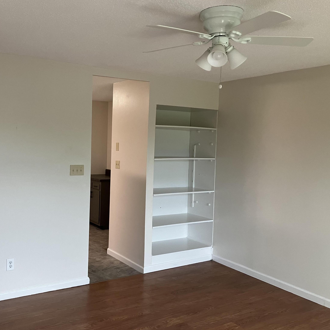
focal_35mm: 34
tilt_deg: -1.6
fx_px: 367
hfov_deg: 47.7
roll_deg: -2.0
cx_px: 112
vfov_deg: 48.5
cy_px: 166
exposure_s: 1/60
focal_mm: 3.99
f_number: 1.8
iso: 64
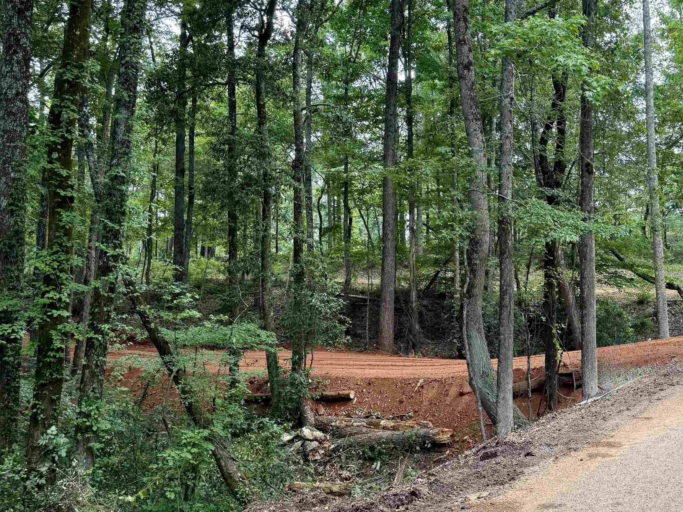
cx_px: 467
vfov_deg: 40.5
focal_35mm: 35
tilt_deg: +6.3
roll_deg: +2.3
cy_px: 208
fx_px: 691
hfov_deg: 51.4
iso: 100
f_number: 1.78
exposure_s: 1/370
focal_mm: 6.76
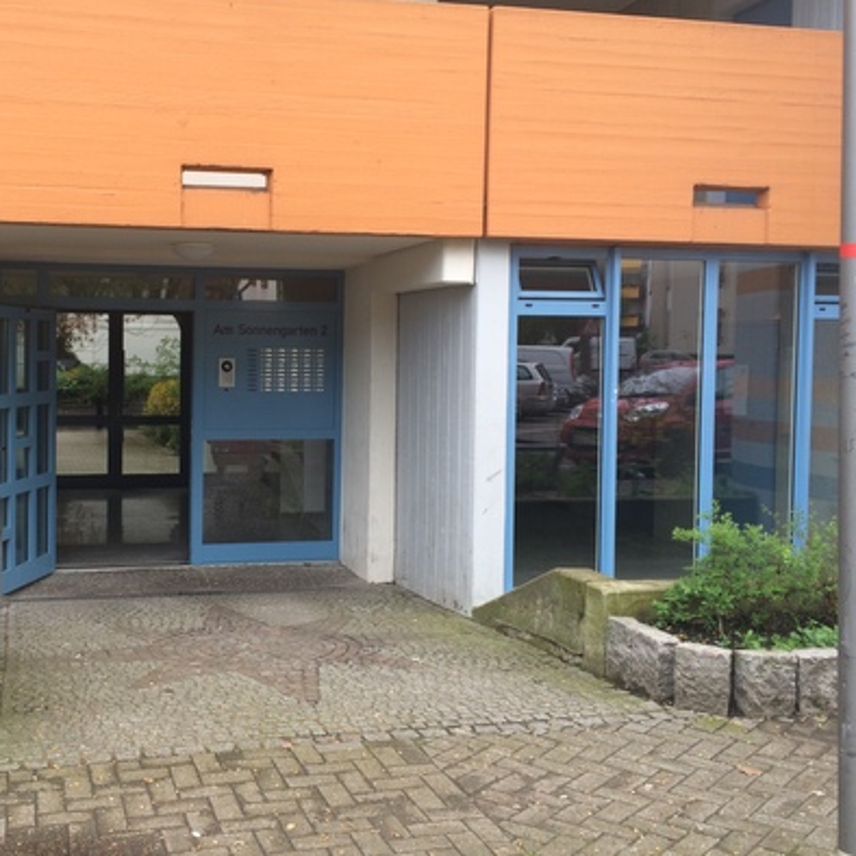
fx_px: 1091
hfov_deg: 42.1
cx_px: 265
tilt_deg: -3.5
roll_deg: +0.1
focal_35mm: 39
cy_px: 402
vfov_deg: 42.8
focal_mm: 4.15
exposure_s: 1/125
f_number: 2.2
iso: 32
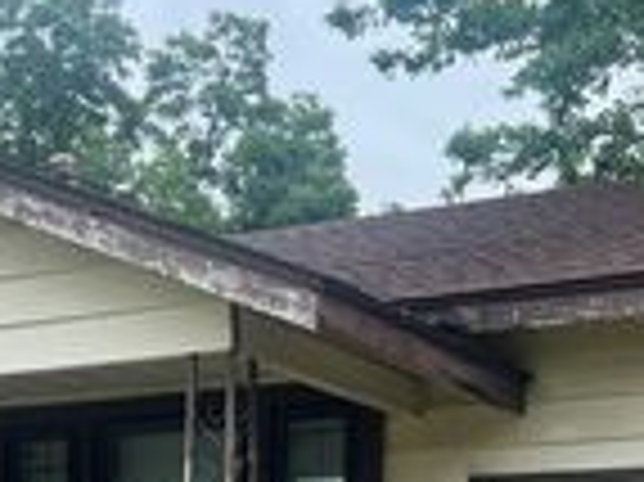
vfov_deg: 15.4
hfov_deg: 21.5
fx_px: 1692
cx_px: 225
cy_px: 637
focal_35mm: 91
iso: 50
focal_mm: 5.7
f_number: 1.5
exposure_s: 1/1838
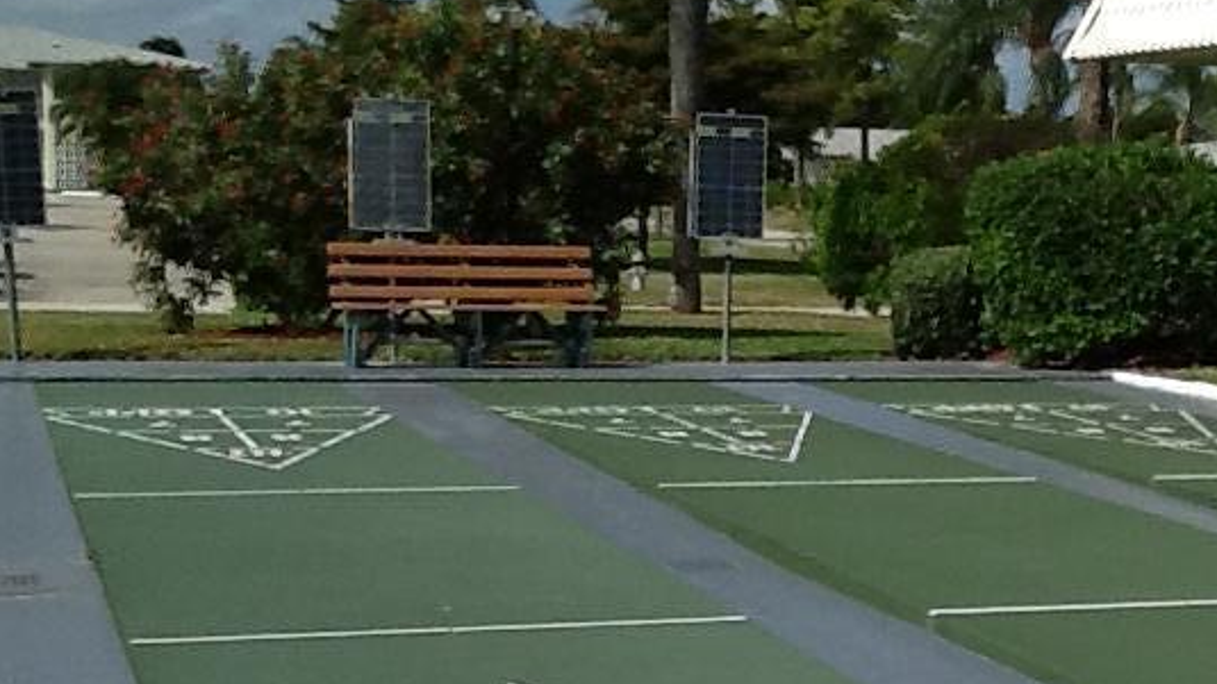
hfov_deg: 24.1
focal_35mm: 86
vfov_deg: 14.0
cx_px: 1090
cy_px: 566
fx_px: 2775
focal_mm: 2.03
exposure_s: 1/2433
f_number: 2.4
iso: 40
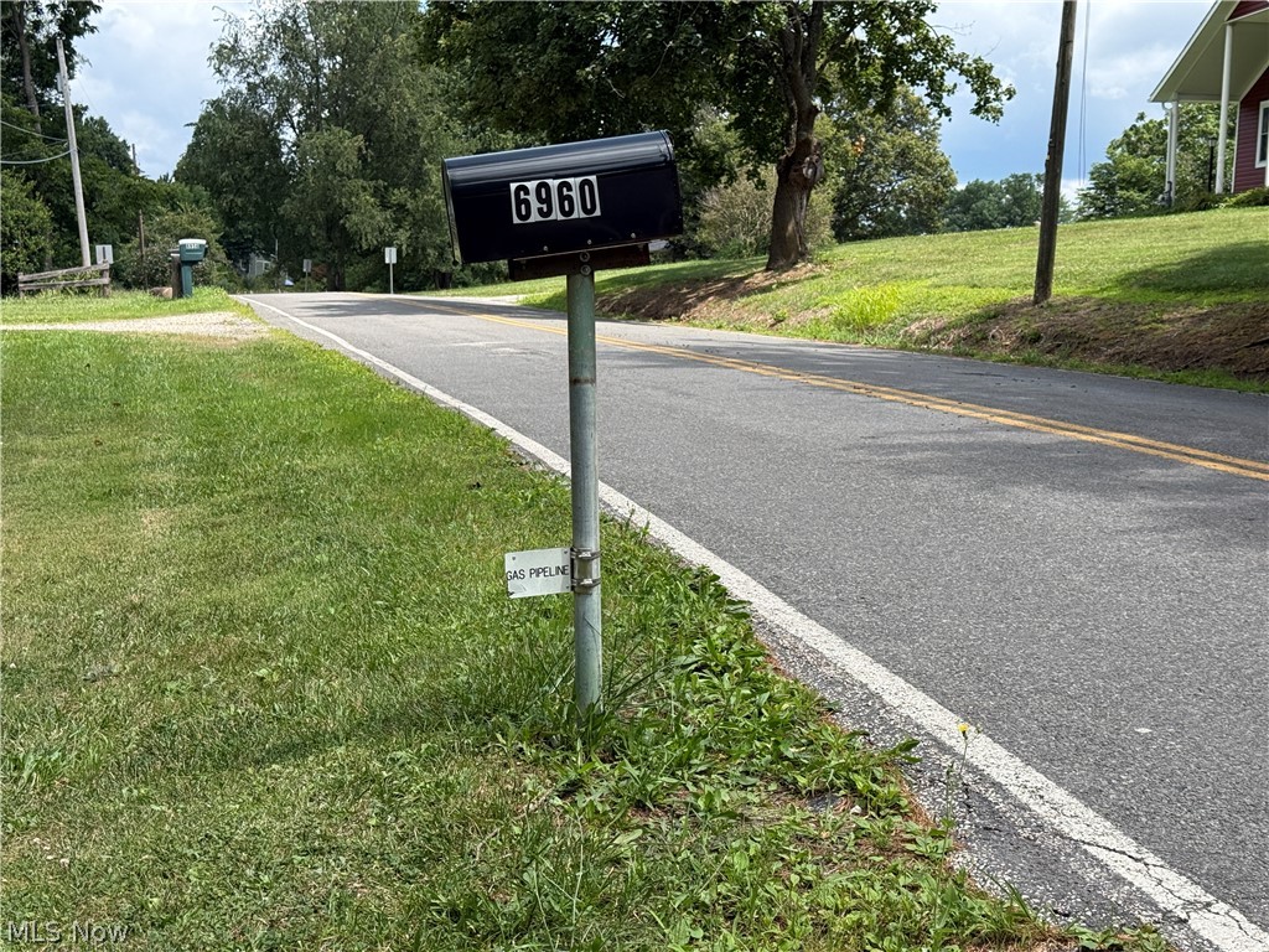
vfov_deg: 30.3
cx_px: 634
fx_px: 1760
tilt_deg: -5.2
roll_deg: -1.7
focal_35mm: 48
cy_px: 476
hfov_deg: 39.7
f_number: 1.78
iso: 80
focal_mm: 6.76
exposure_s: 1/3096
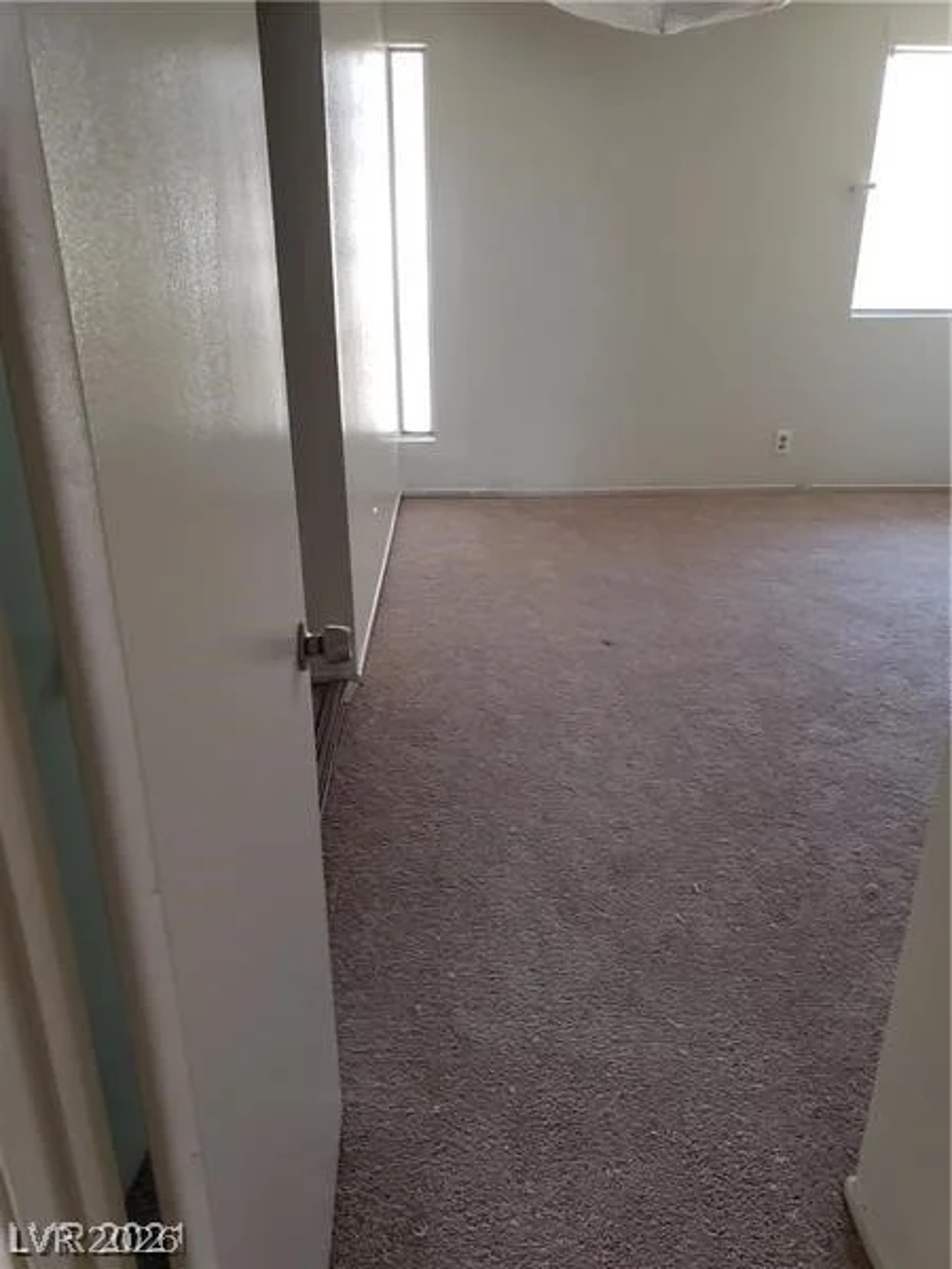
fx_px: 953
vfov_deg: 67.3
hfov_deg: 53.1
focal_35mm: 26
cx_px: 476
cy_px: 634
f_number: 2.4
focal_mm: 4.3
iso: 250
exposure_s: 1/60
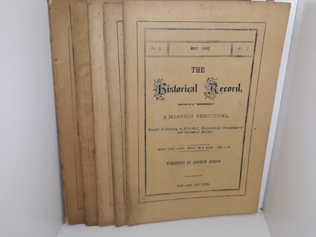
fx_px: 274
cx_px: 157
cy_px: 112
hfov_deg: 60.0
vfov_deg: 46.8
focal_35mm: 30
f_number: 1.7
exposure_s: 1/171
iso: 40
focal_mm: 3.7
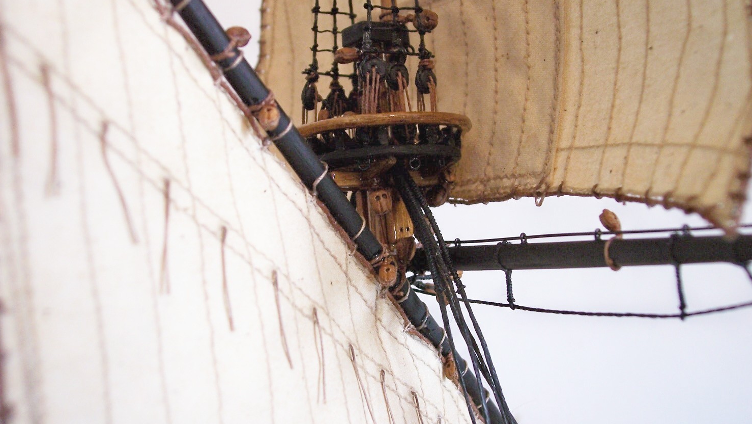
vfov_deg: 27.7
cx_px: 377
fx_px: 858
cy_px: 183
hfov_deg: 47.3
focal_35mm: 43
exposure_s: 1/30
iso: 140
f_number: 3.4
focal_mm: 8
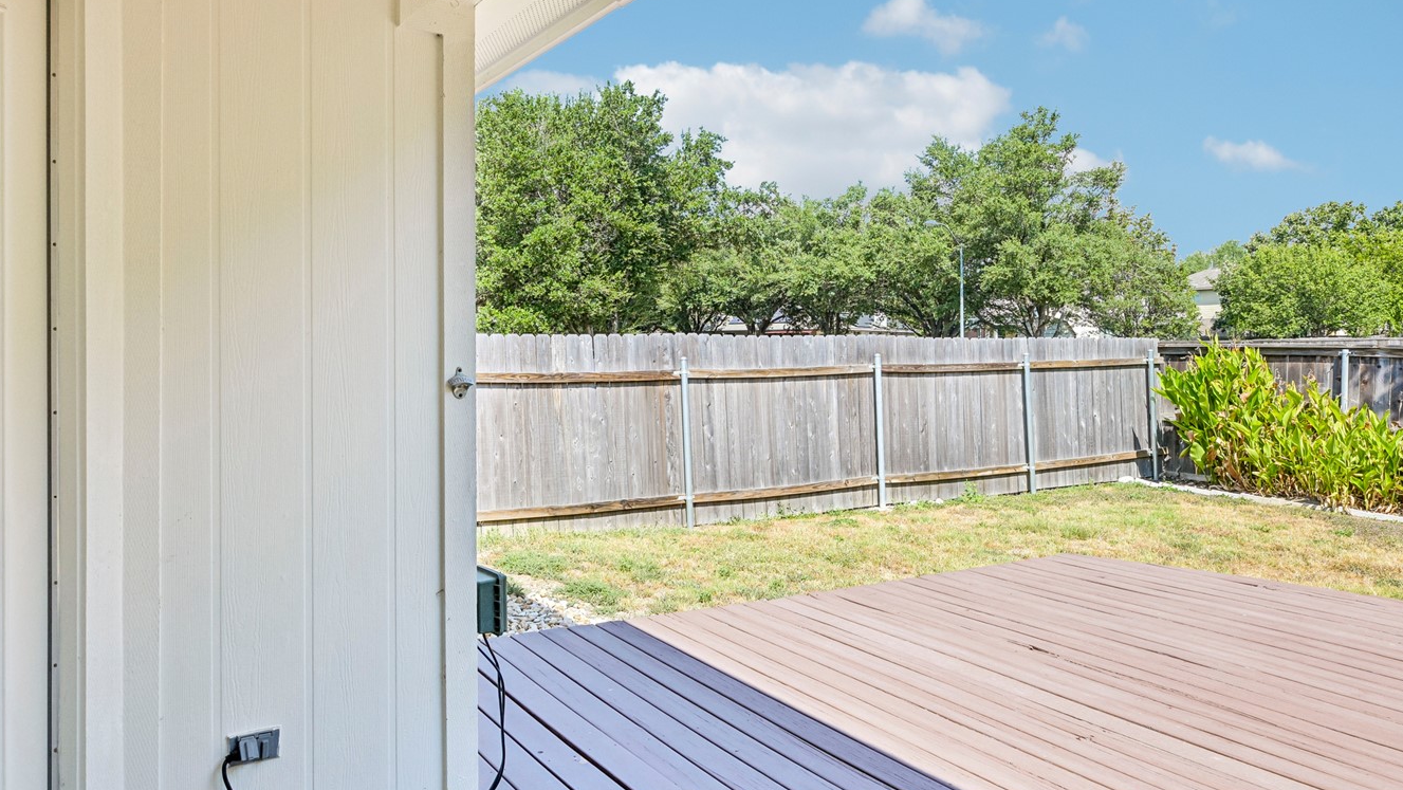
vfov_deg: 47.6
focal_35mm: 24
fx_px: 893
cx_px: 613
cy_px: 346
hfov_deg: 76.0
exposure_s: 1/180
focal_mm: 14
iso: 100
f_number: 8
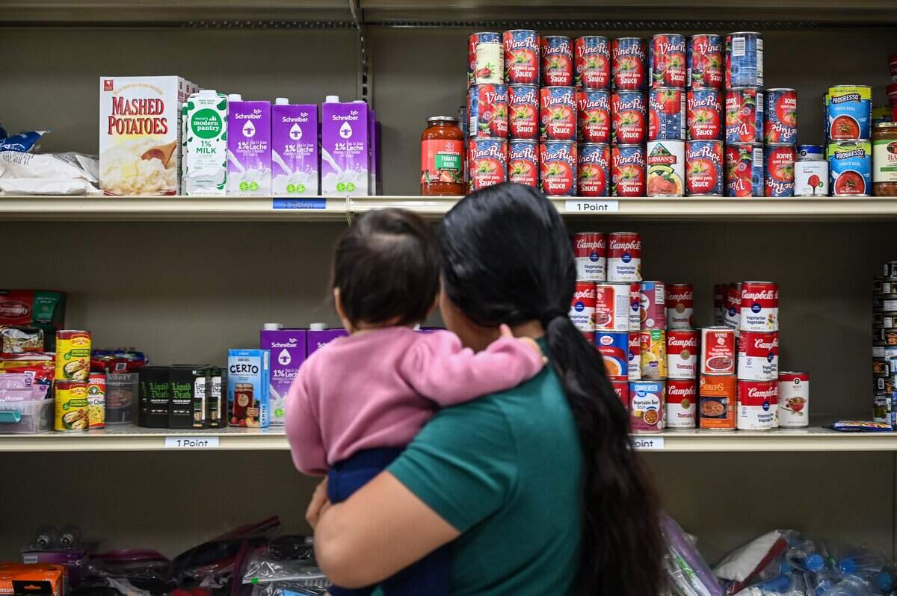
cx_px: 448
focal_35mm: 68
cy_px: 298
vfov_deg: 20.0
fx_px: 1693
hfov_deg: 29.7
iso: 1000
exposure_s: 1/125
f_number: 4
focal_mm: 68
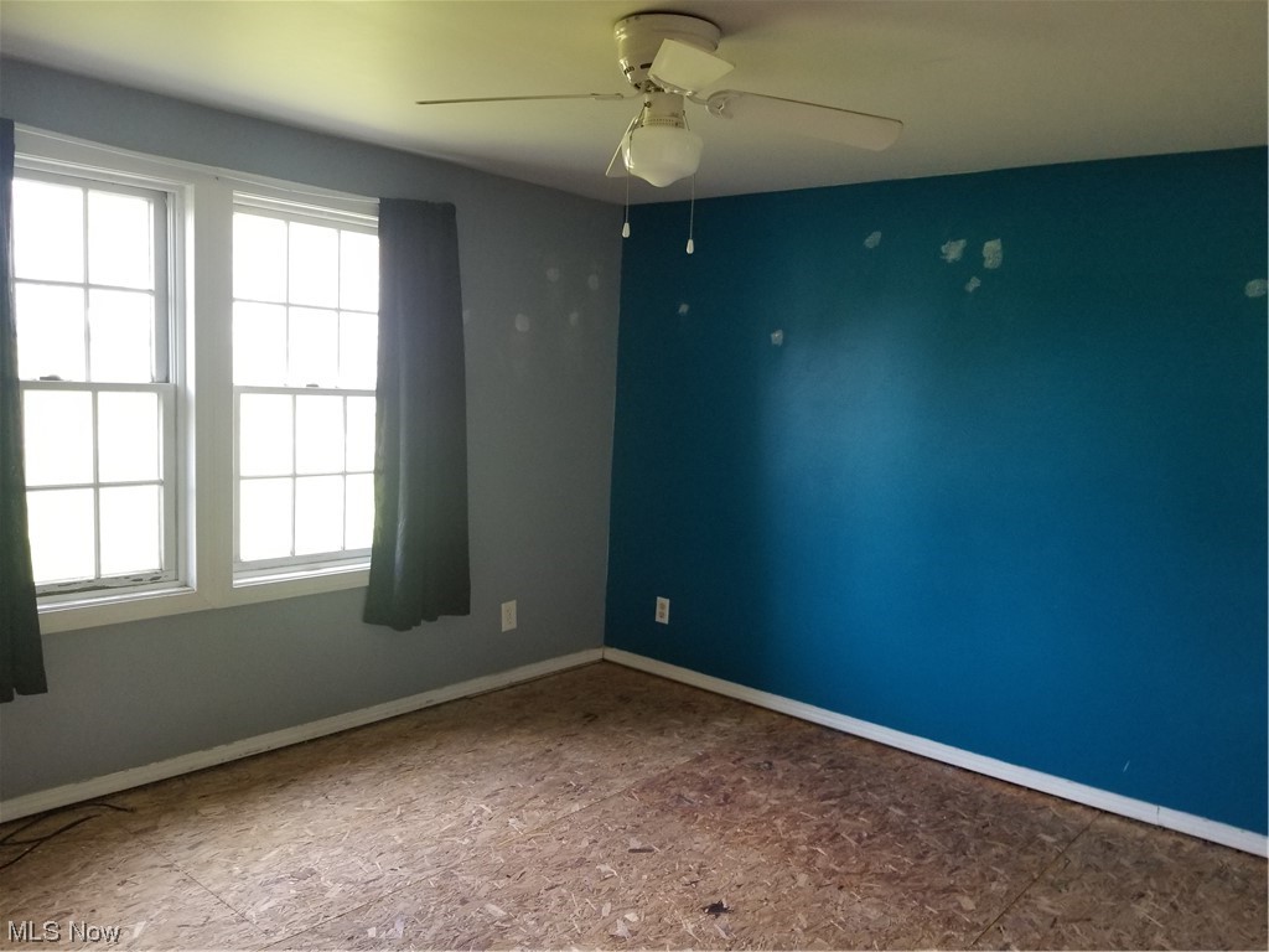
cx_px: 634
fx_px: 953
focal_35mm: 26
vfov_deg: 53.1
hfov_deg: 67.3
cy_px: 476
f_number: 1.7
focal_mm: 4.25
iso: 160
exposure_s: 1/60
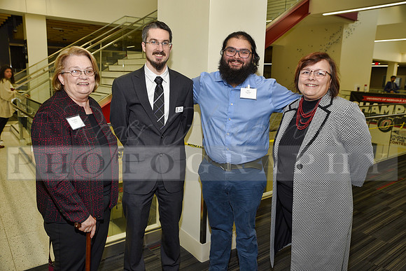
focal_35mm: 29
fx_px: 327
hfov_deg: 63.6
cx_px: 203
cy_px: 136
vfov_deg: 45.0
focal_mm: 29
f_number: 5
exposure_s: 1/60
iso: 200
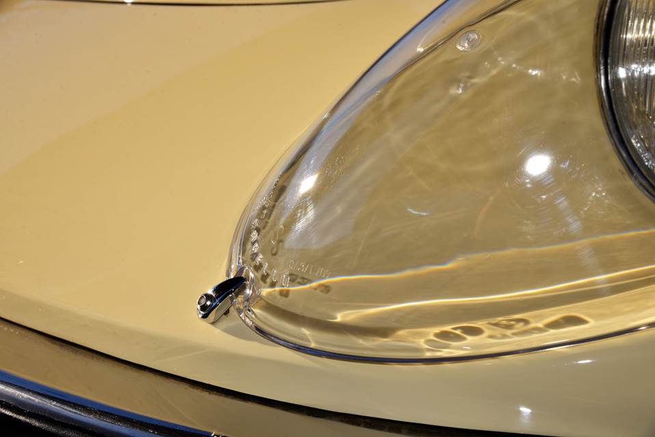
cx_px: 328
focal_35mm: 70
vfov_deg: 19.5
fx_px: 1274
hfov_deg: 28.8
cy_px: 218
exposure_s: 1/200
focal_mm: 70
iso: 100
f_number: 13
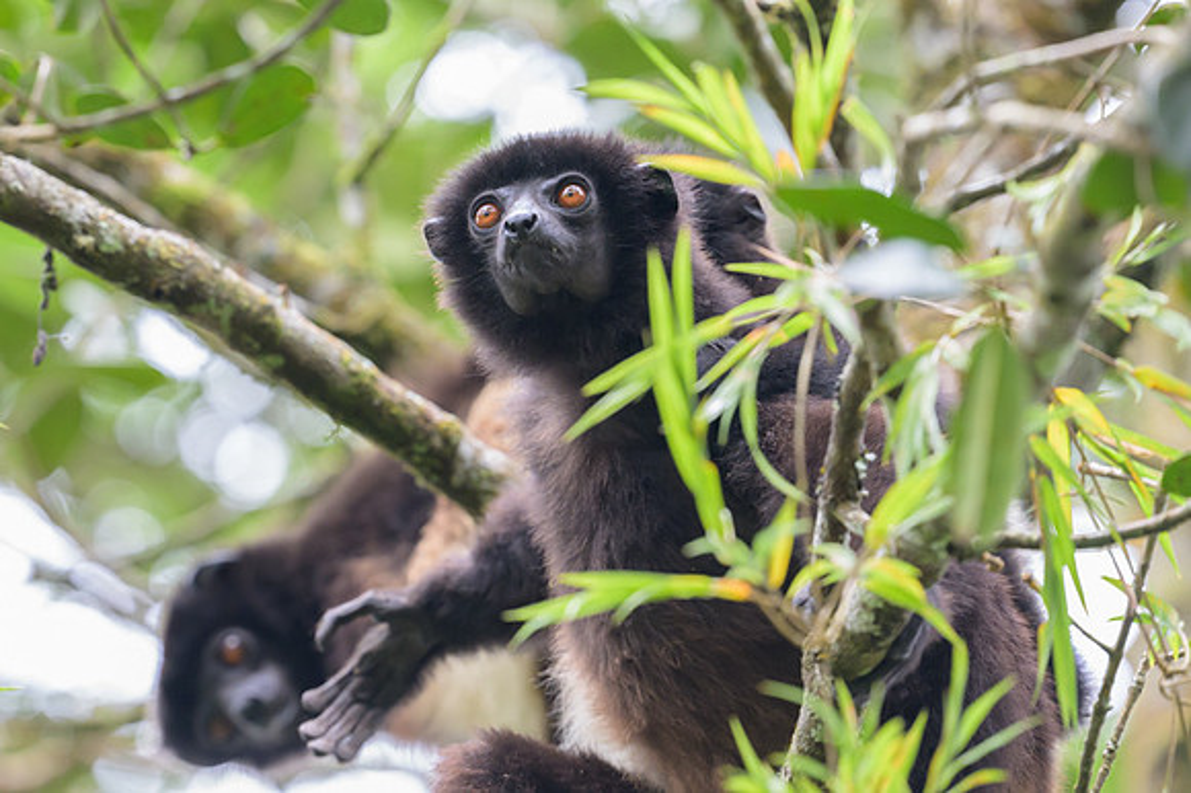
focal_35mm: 538
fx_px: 17799
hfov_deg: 3.8
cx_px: 496
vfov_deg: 2.6
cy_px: 259
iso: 2500
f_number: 4
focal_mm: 400
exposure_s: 1/1250
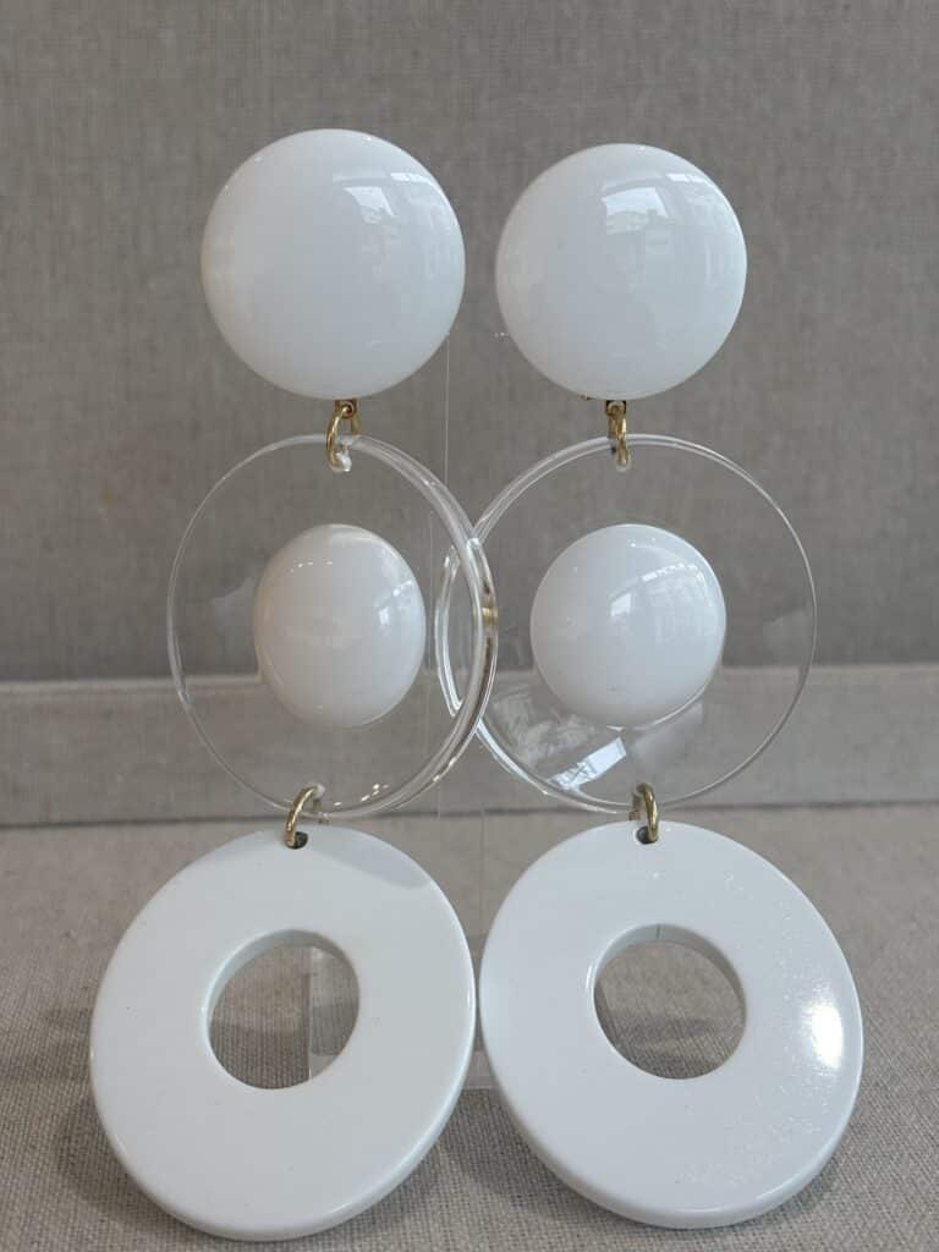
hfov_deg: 28.0
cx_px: 470
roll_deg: -1.0
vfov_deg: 36.8
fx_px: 1881
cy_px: 626
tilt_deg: -13.5
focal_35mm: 52
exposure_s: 1/174
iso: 32
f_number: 1.6
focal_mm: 5.96
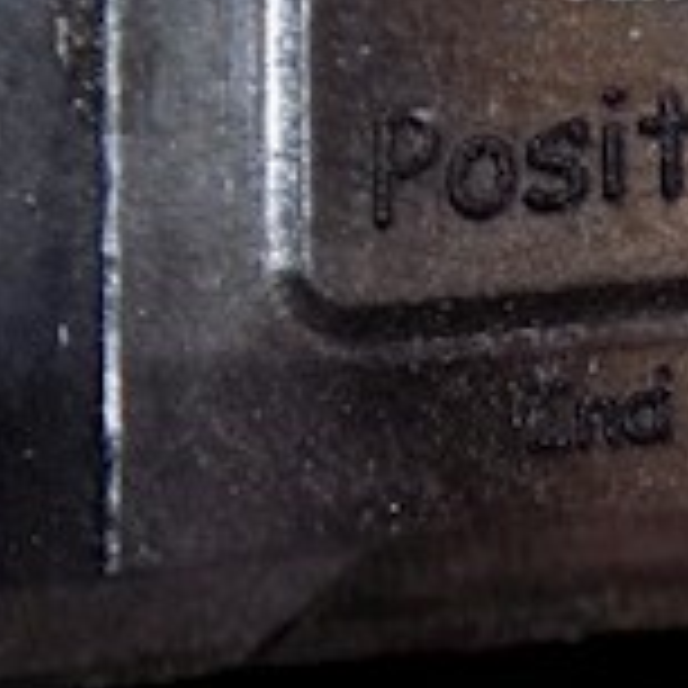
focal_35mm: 258
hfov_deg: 6.7
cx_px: 1075
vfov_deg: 6.7
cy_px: -153
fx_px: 5801
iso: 200
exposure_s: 1/30
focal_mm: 12.5
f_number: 4.2
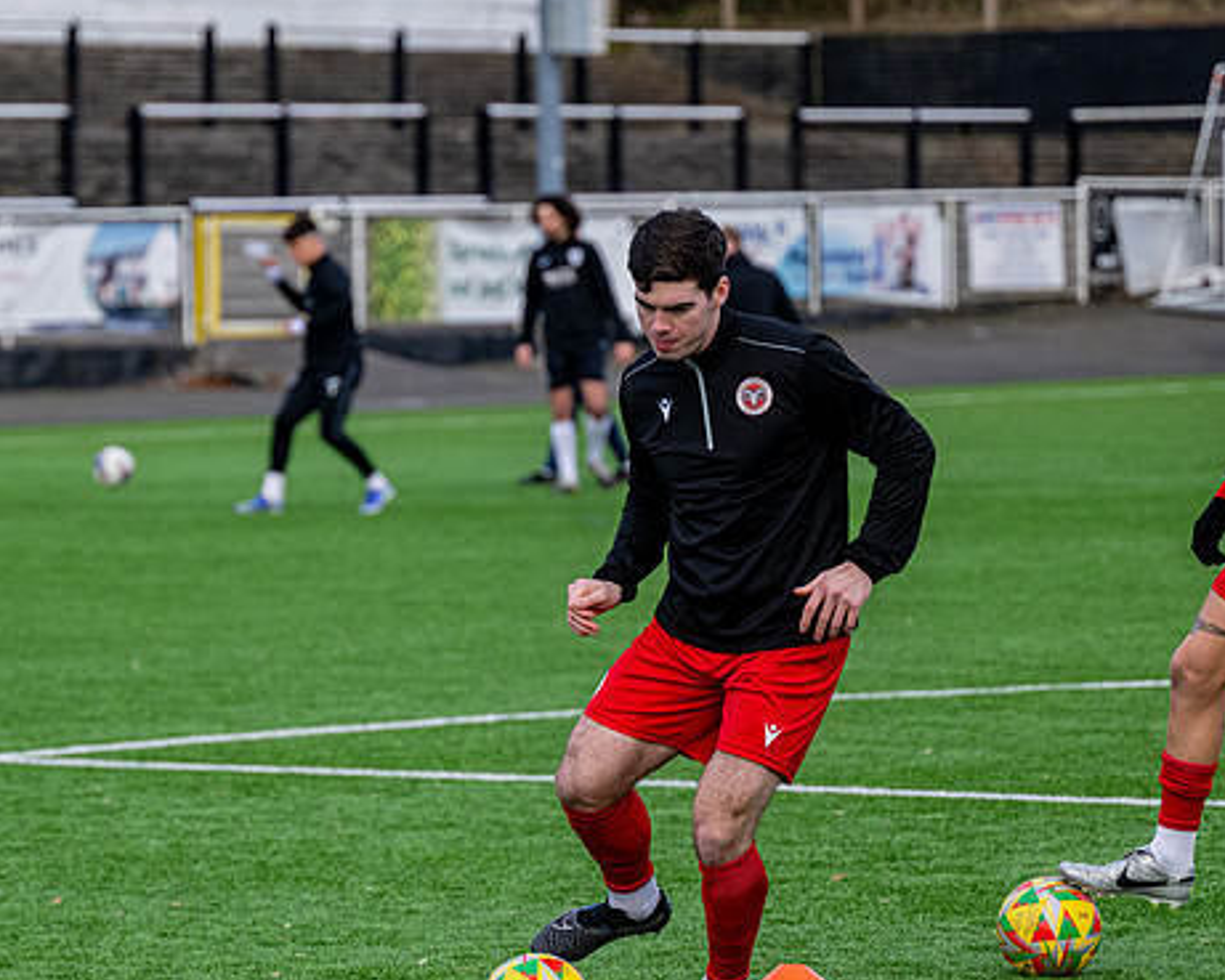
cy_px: 589
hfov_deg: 8.7
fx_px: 8087
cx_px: 436
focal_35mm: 223
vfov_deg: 6.9
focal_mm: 140
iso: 1000
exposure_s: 1/2000
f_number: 4
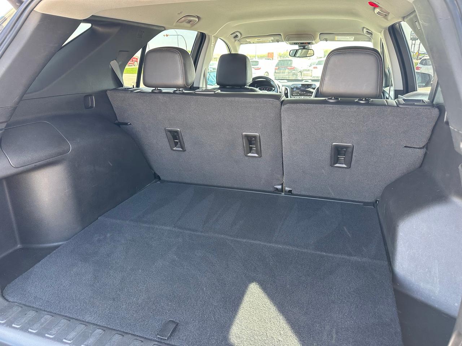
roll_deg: -0.2
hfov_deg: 71.6
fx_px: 320
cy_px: 173
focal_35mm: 24
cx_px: 231
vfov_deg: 56.8
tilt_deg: -19.2
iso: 125
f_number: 1.78
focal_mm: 6.86
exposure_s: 1/121
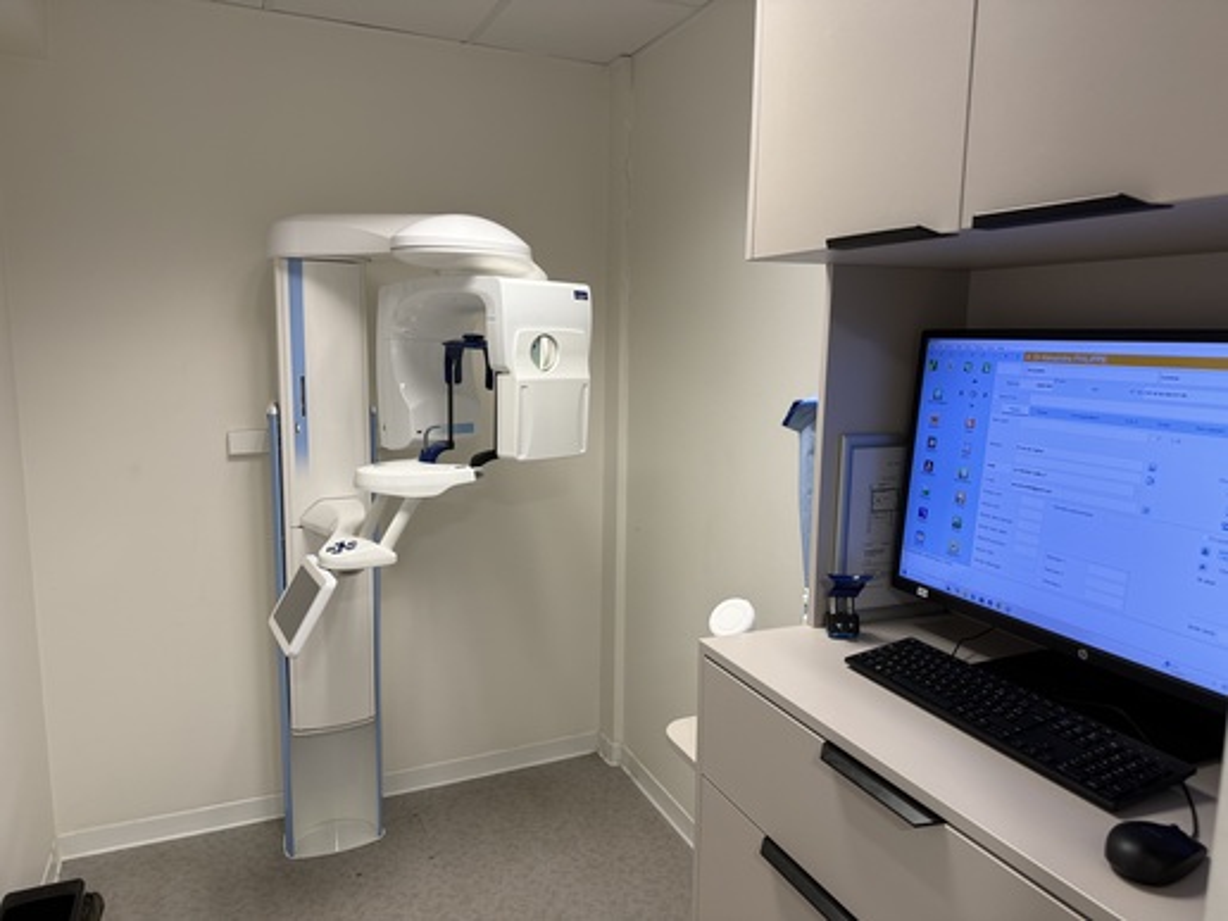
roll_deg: -0.1
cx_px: 614
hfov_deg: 71.6
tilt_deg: -8.0
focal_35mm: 24
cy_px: 460
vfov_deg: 56.8
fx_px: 851
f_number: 1.78
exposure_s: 1/100
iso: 160
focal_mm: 6.76
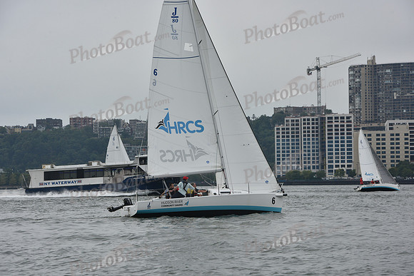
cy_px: 138
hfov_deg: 15.2
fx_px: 1553
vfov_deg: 10.2
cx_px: 207
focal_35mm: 135
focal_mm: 135
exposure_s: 1/800
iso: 400
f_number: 10
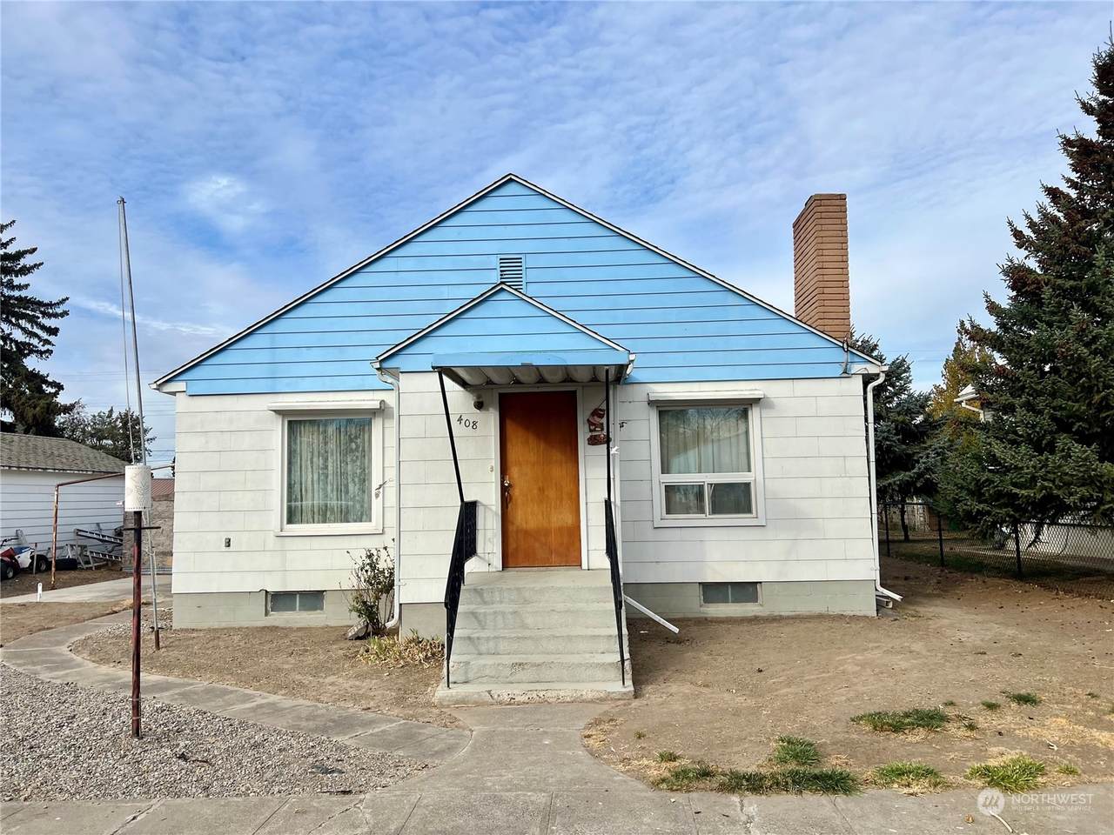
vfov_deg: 53.1
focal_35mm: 26
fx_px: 837
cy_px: 418
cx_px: 557
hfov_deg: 67.3
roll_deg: +1.5
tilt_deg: +5.0
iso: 50
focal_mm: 5.7
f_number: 1.5
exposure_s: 1/4115
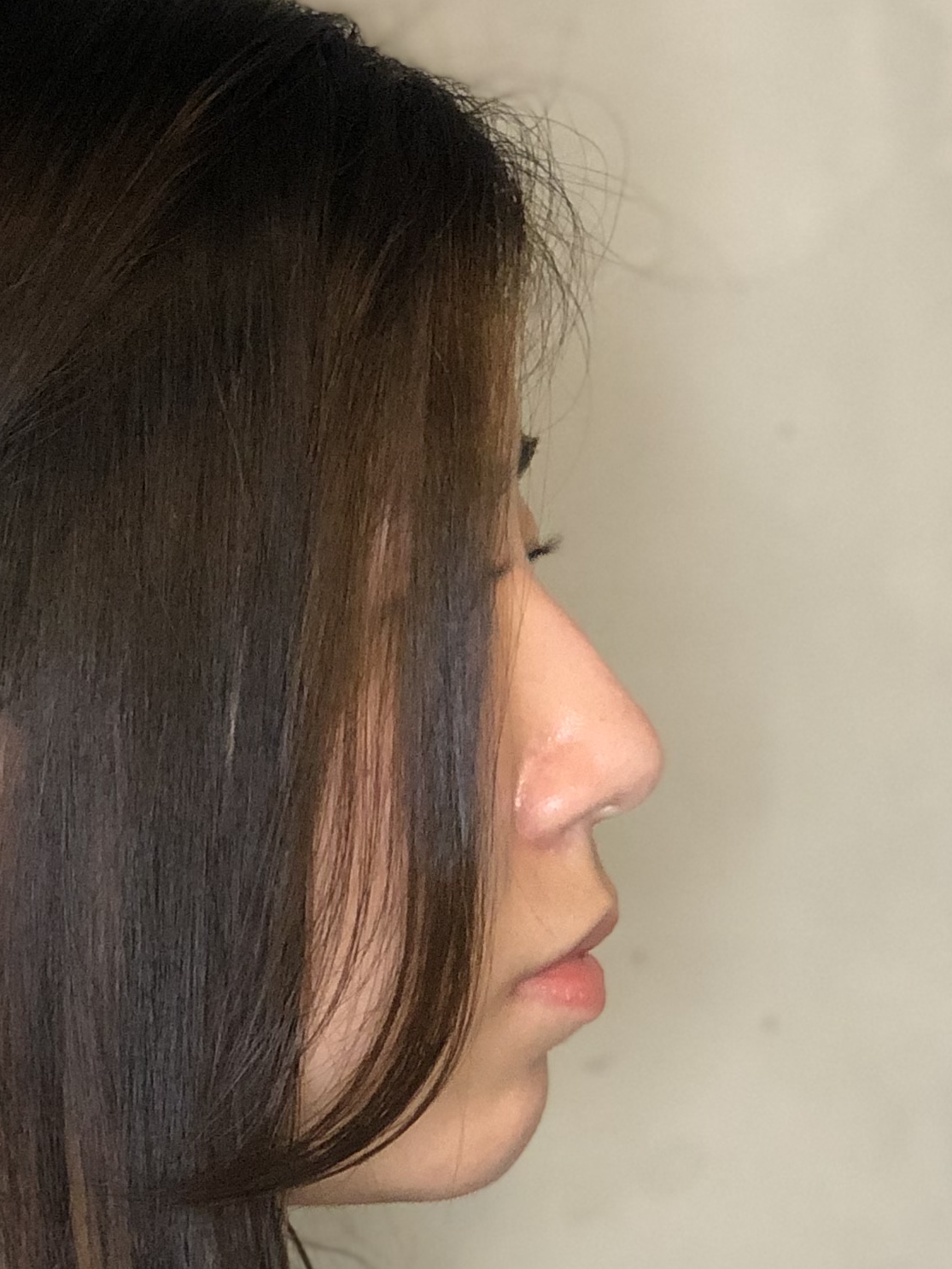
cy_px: 860
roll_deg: -0.5
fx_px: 5171
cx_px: 85
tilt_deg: -5.6
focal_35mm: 141
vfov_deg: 14.0
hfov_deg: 10.5
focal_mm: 6
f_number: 2.4
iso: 125
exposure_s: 1/33
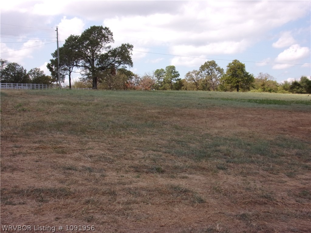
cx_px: 156
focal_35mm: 39
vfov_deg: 36.8
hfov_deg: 47.9
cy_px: 116
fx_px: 350
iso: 80
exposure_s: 1/550
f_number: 3.9
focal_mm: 7
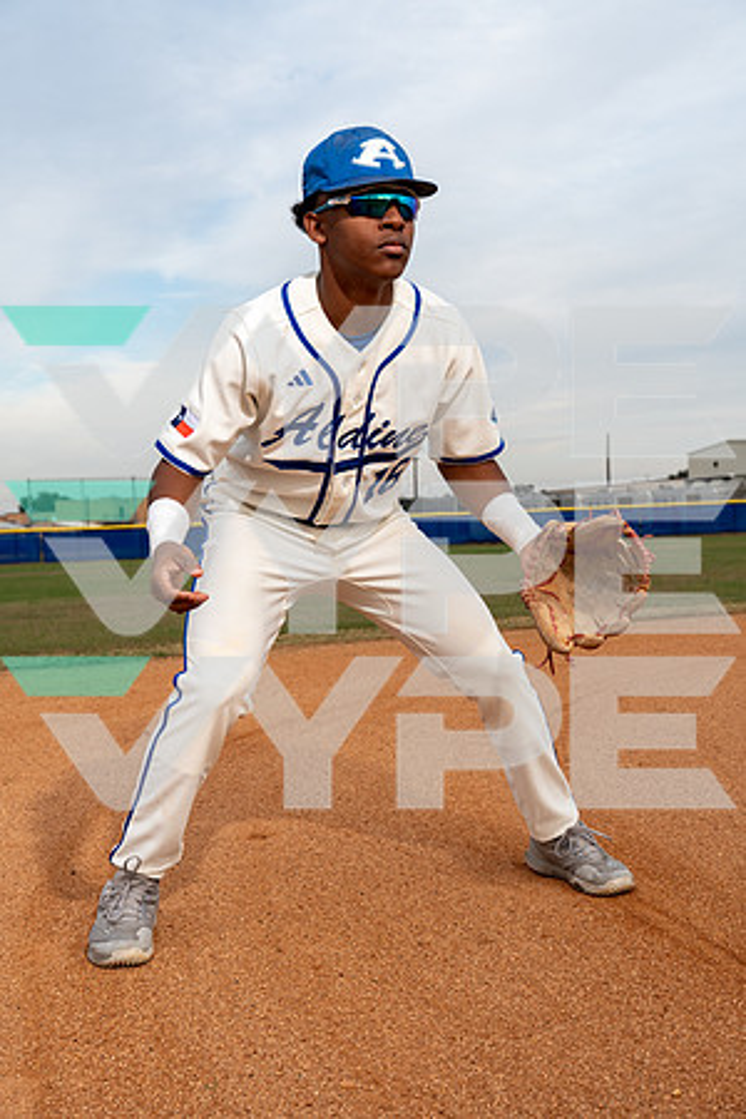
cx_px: 373
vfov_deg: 47.4
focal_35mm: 41
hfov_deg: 32.6
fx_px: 1274
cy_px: 560
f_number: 5.6
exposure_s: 1/1250
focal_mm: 41
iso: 500
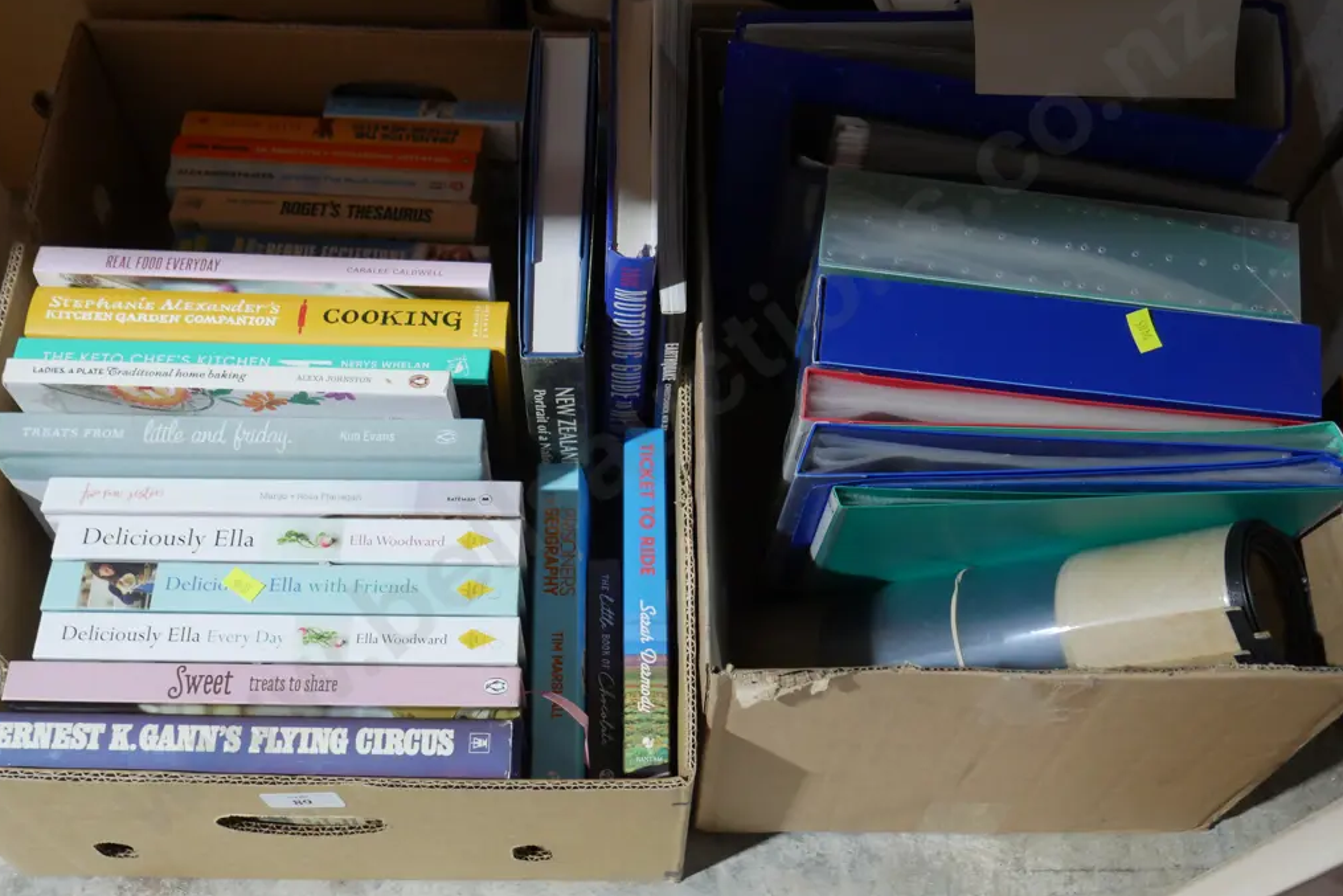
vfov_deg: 31.9
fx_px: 1567
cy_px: 416
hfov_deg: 46.4
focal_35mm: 42
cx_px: 668
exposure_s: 1/60
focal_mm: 20
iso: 1600
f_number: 4.4
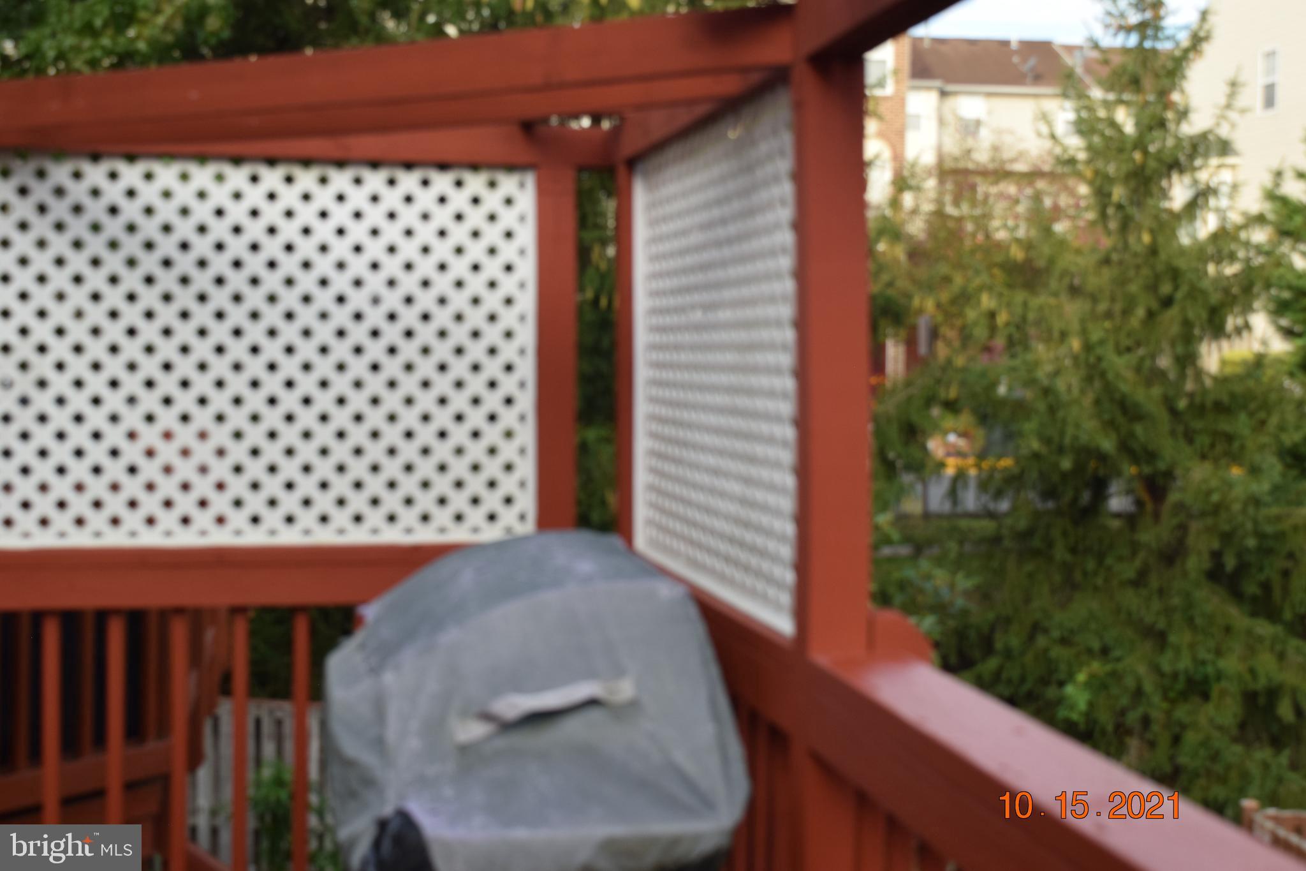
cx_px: 653
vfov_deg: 25.7
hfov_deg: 37.9
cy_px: 436
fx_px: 1904
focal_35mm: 52
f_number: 8
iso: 400
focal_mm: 35
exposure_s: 1/250
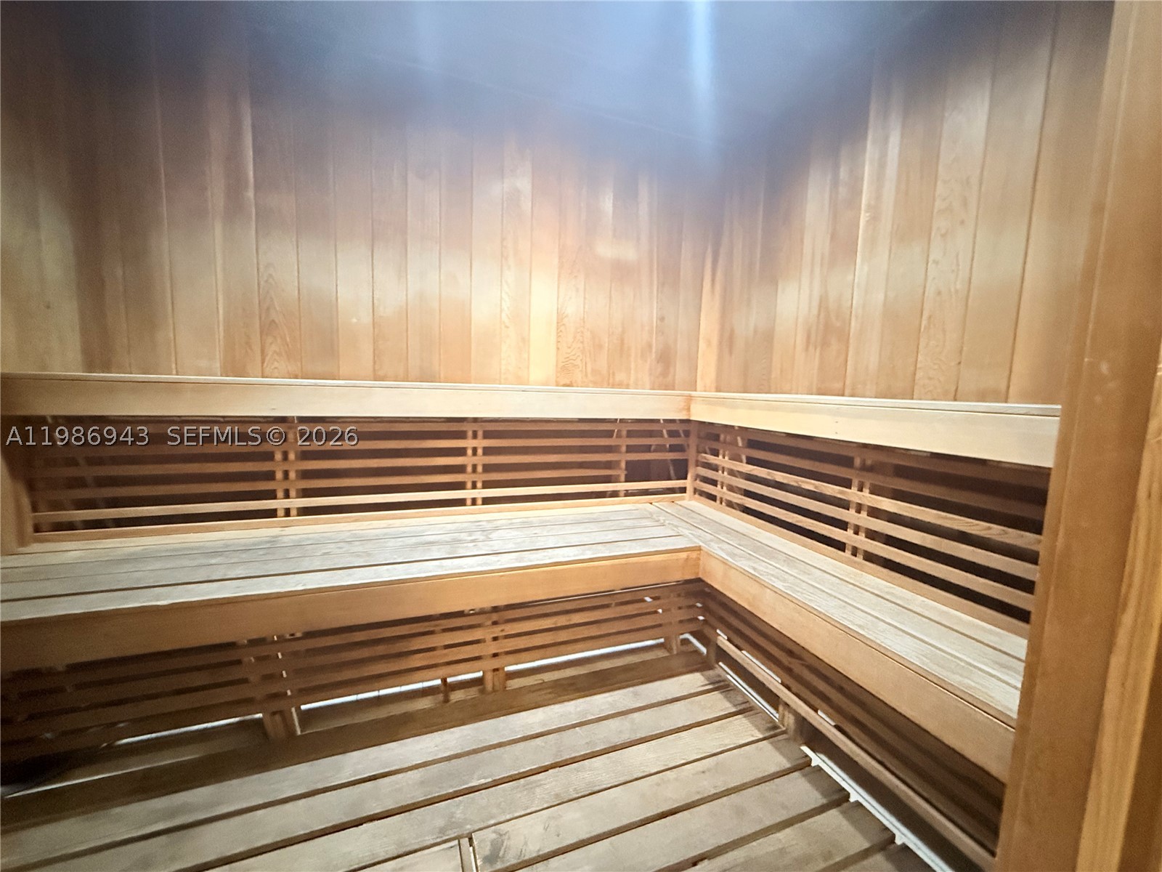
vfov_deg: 85.7
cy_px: 436
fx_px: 470
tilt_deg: -6.4
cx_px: 581
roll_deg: -2.8
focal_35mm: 14
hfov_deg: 102.1
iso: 1250
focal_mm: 2.22
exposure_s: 1/60
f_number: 2.2
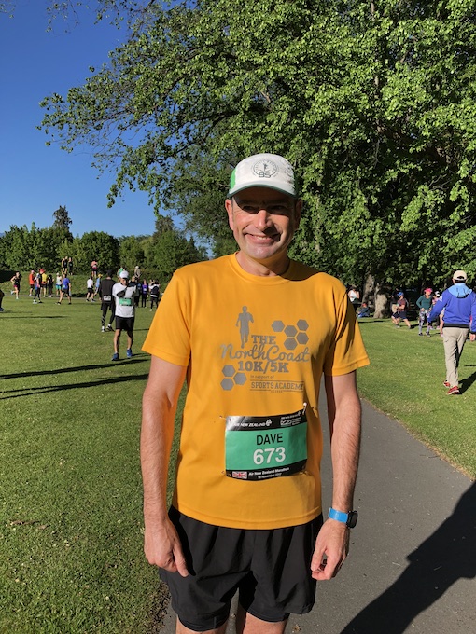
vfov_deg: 61.7
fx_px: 532
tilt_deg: -2.5
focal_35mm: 29
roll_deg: -4.5
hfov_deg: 48.2
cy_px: 317
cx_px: 238
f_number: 1.8
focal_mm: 3.99
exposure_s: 1/2000
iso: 20
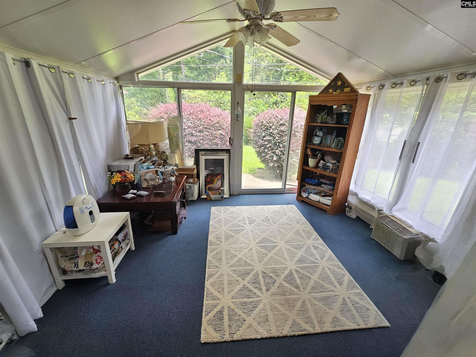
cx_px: 238
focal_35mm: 13
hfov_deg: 106.2
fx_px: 179
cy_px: 178
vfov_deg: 89.9
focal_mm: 2.2
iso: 50
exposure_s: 1/60
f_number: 2.2
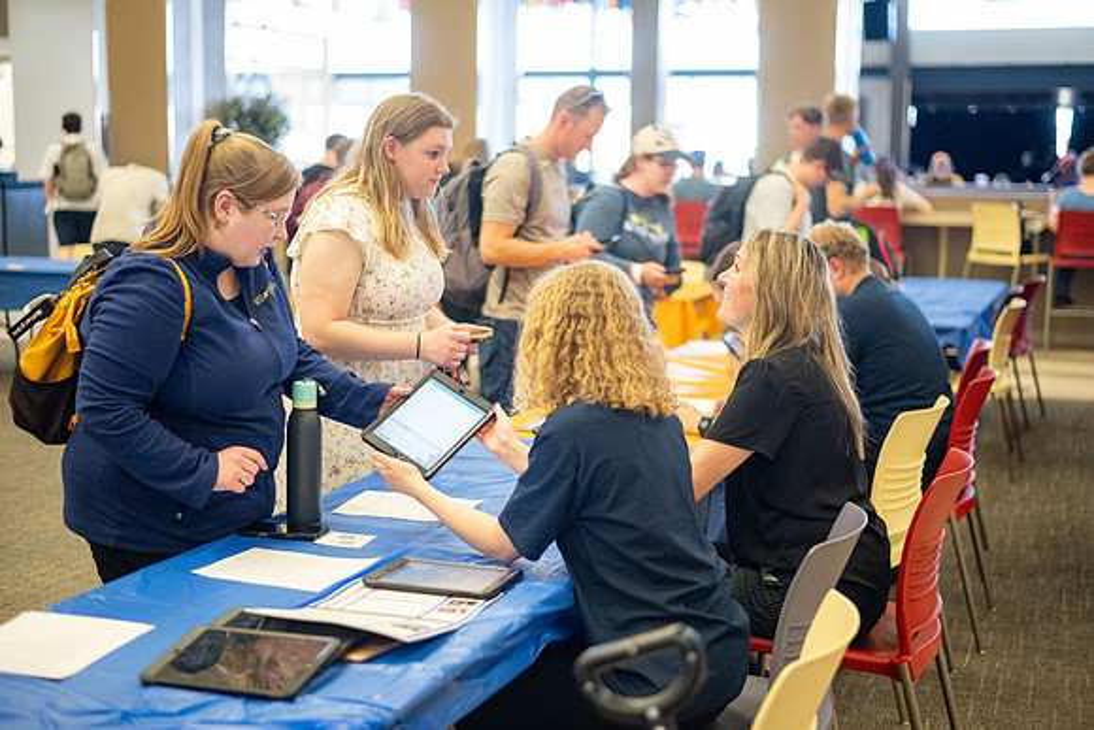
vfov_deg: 27.0
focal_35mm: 50
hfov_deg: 39.6
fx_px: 1520
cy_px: 365
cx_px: 547
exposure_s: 1/500
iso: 4000
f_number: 1.8
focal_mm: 50
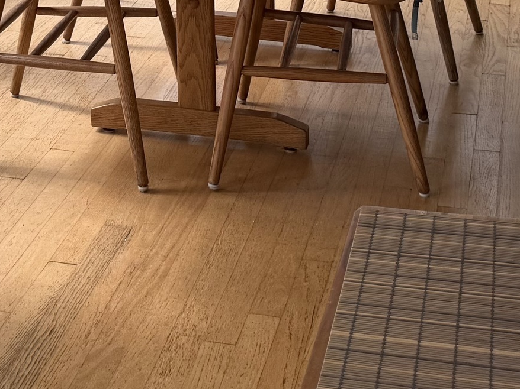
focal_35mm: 84
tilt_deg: -7.6
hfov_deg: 23.1
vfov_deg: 15.8
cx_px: 146
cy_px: -232
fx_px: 1261
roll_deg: +1.2
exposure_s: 1/598
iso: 80
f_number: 1.78
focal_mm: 6.76
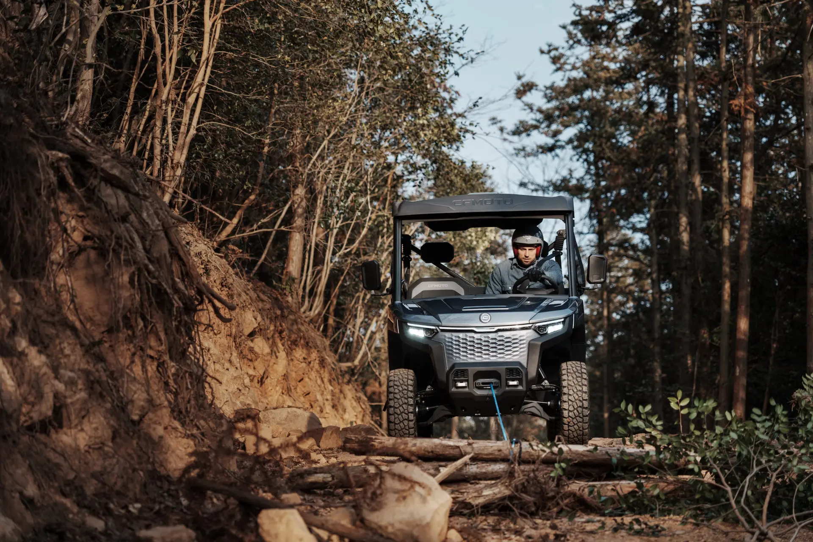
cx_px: 406
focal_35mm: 105
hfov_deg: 19.5
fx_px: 2371
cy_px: 271
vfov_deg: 13.0
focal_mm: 105
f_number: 3.2
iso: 100
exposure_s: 1/640
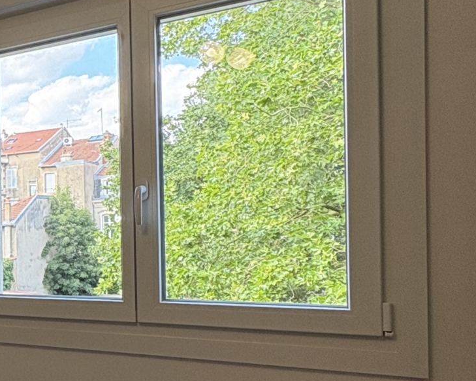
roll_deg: +1.8
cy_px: 254
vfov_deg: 31.2
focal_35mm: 48
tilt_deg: -1.4
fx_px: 676
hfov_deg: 29.8
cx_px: -163
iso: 160
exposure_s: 1/99
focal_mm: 2.22
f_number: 2.2
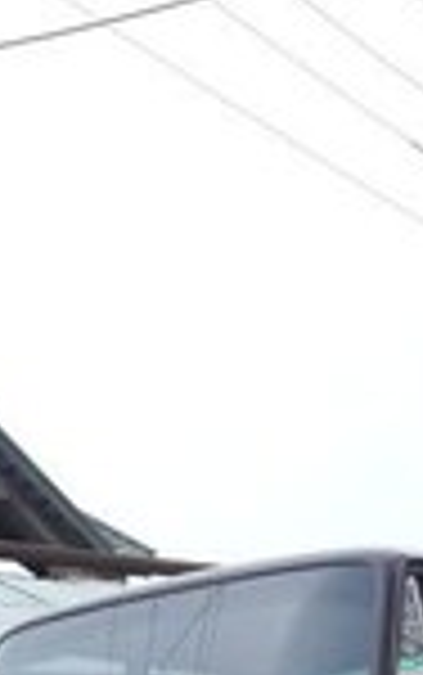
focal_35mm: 98
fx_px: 1804
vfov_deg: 18.5
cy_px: 1040
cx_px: 230
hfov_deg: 13.4
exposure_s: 1/191
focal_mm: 3.7
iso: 40
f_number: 1.9
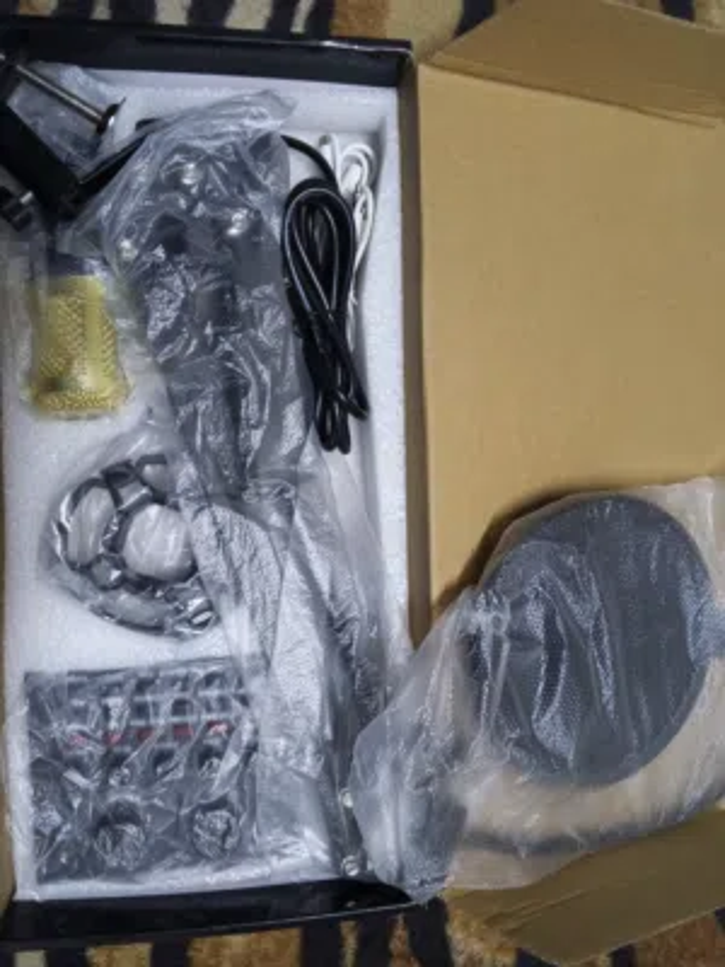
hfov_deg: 58.9
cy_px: 484
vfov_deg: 73.9
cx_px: 362
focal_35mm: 23
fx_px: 642
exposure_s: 1/25
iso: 2497
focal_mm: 4.19
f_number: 1.6
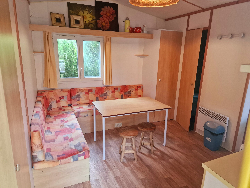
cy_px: 94
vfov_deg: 58.9
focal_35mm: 23
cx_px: 125
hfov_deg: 73.9
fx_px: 166
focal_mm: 6.4
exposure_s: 1/120
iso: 400
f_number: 1.8
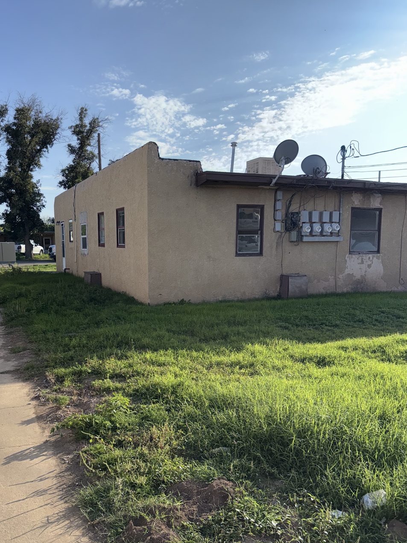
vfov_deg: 61.5
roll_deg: +0.2
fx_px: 455
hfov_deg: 48.0
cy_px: 300
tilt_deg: -7.5
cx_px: 171
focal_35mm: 29
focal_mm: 6.76
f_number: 1.78
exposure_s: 1/6711
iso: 125
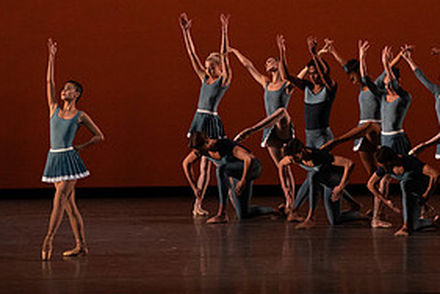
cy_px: 52
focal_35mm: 338
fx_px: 4135
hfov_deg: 6.1
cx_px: 357
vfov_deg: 4.1
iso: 5000
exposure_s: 1/400
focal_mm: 164
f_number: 9
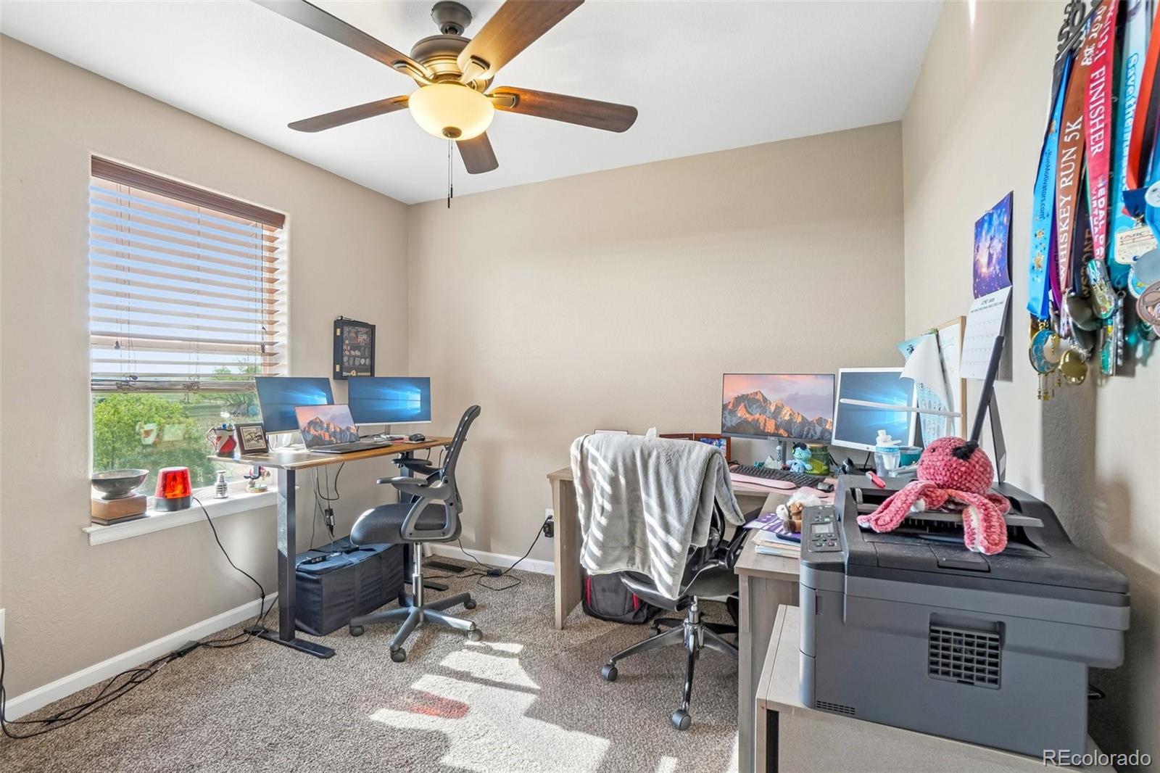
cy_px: 386
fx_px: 483
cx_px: 580
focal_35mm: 15
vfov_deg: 77.3
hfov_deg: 100.4
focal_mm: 10
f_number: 8
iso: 400
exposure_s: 1/20
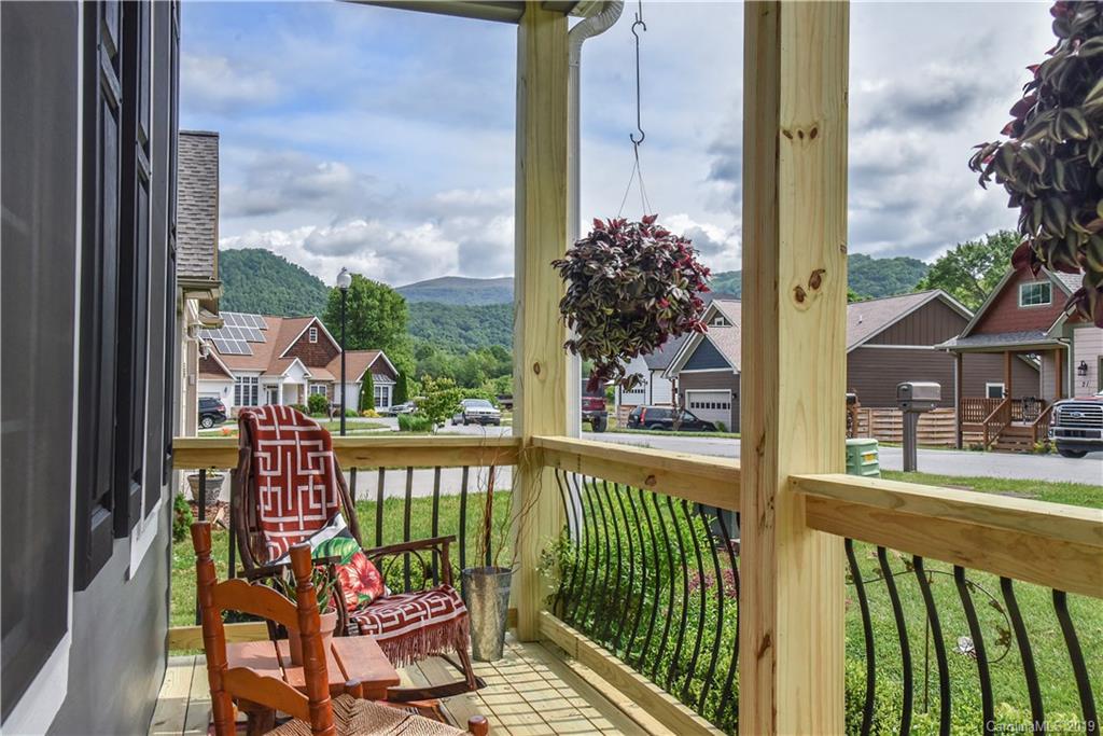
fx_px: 1042
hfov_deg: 55.8
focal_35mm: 34
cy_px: 368
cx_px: 552
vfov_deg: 38.9
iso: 1250
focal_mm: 34
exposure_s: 1/500
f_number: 11
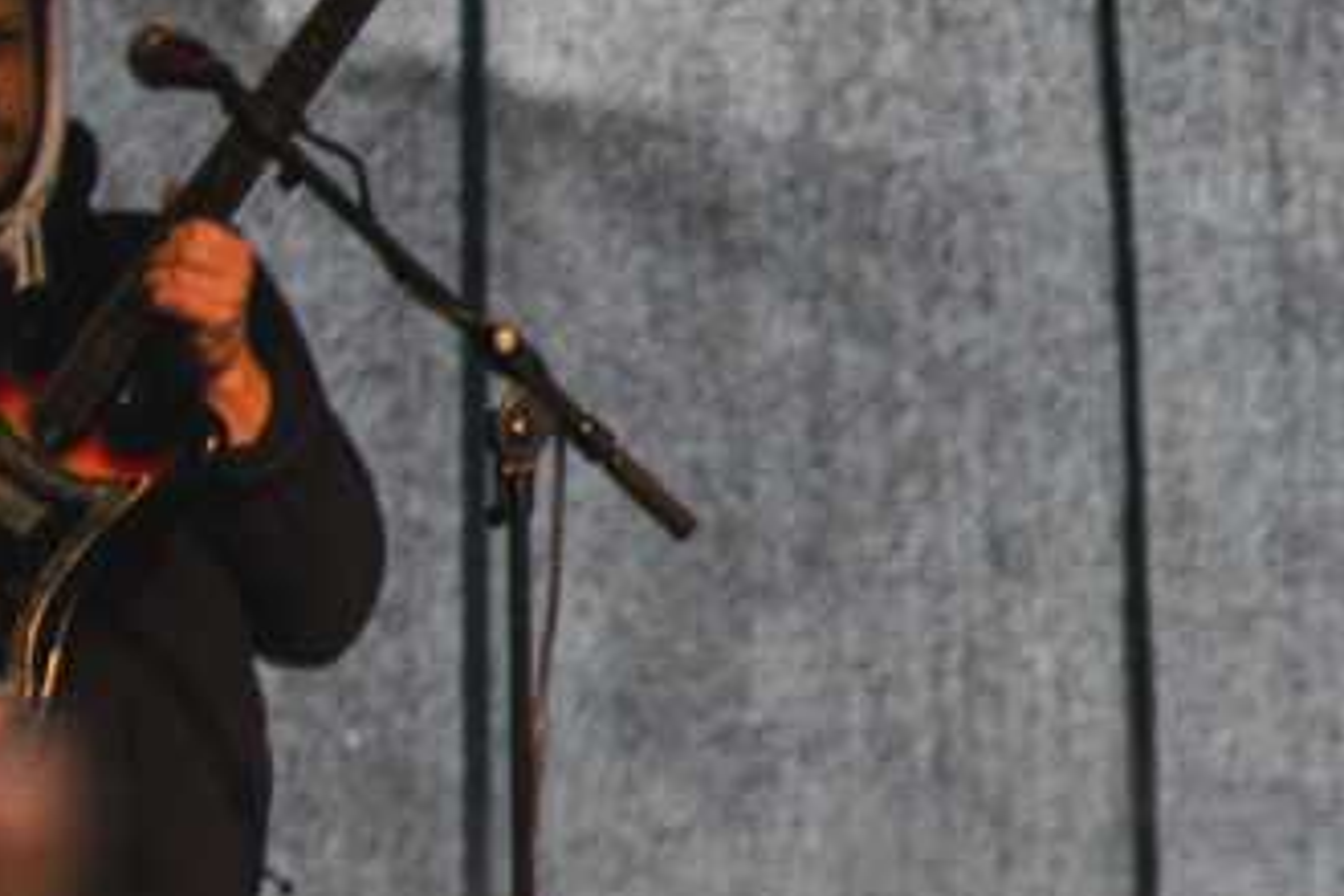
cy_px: 633
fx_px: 15193
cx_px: 2847
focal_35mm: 407
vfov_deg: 3.4
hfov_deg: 5.0
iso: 500
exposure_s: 1/320
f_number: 2.8
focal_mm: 70
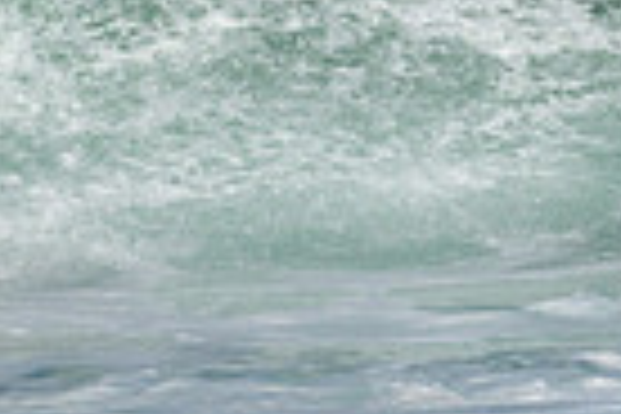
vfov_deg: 0.4
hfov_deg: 0.5
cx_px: 801
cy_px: -24
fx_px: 66787
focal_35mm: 3872
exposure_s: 1/2000
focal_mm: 800
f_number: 11
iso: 720
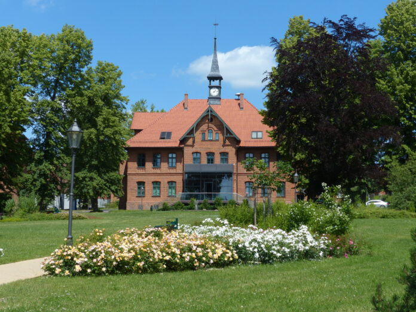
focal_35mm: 54
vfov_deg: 27.0
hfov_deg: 35.5
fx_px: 649
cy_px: 156
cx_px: 208
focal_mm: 9.8
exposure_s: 1/800
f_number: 4
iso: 100
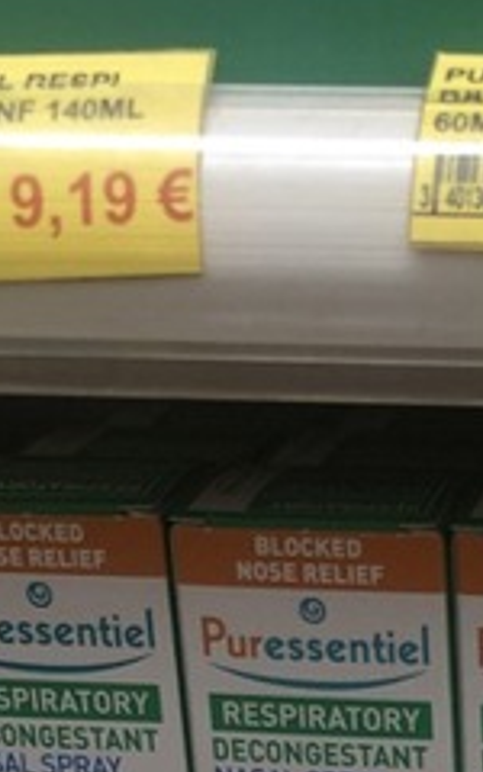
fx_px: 2401
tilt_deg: -31.8
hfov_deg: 11.2
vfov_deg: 16.1
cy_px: 1287
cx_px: 631
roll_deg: +1.6
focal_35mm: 114
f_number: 1.8
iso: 40
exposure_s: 1/100
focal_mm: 3.99
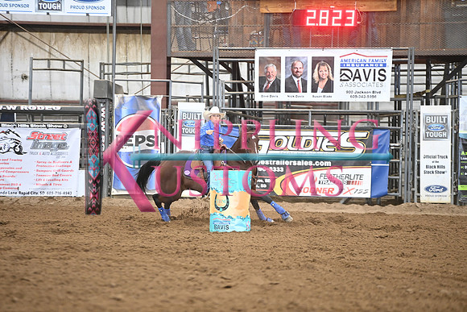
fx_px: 2595
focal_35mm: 200
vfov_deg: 6.9
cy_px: 156
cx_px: 234
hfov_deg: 10.3
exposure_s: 1/250
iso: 3200
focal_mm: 200
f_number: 2.8
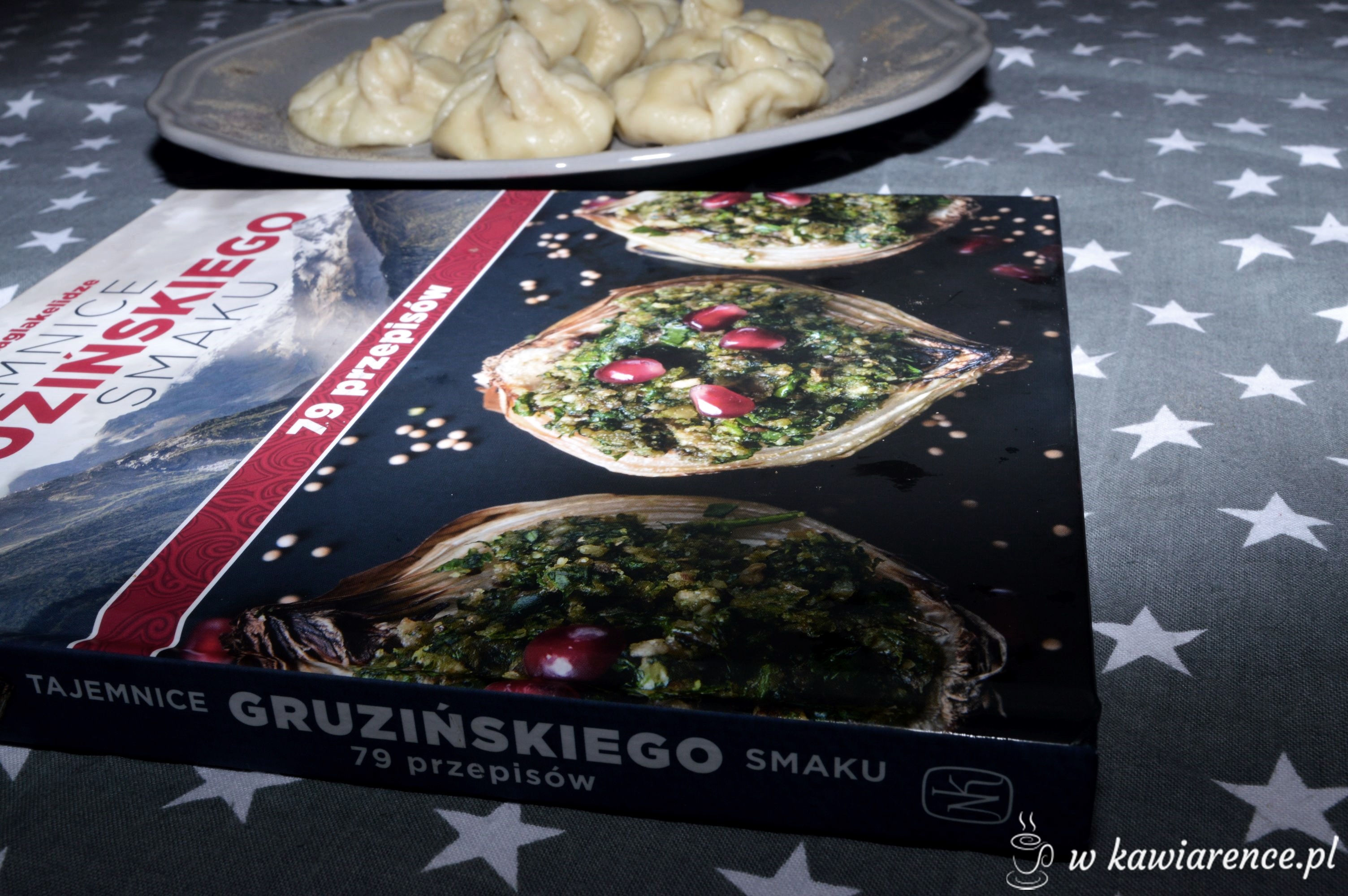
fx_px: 1459
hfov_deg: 49.6
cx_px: 674
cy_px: 448
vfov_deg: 34.1
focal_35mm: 39
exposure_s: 1/30
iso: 200
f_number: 20
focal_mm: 26
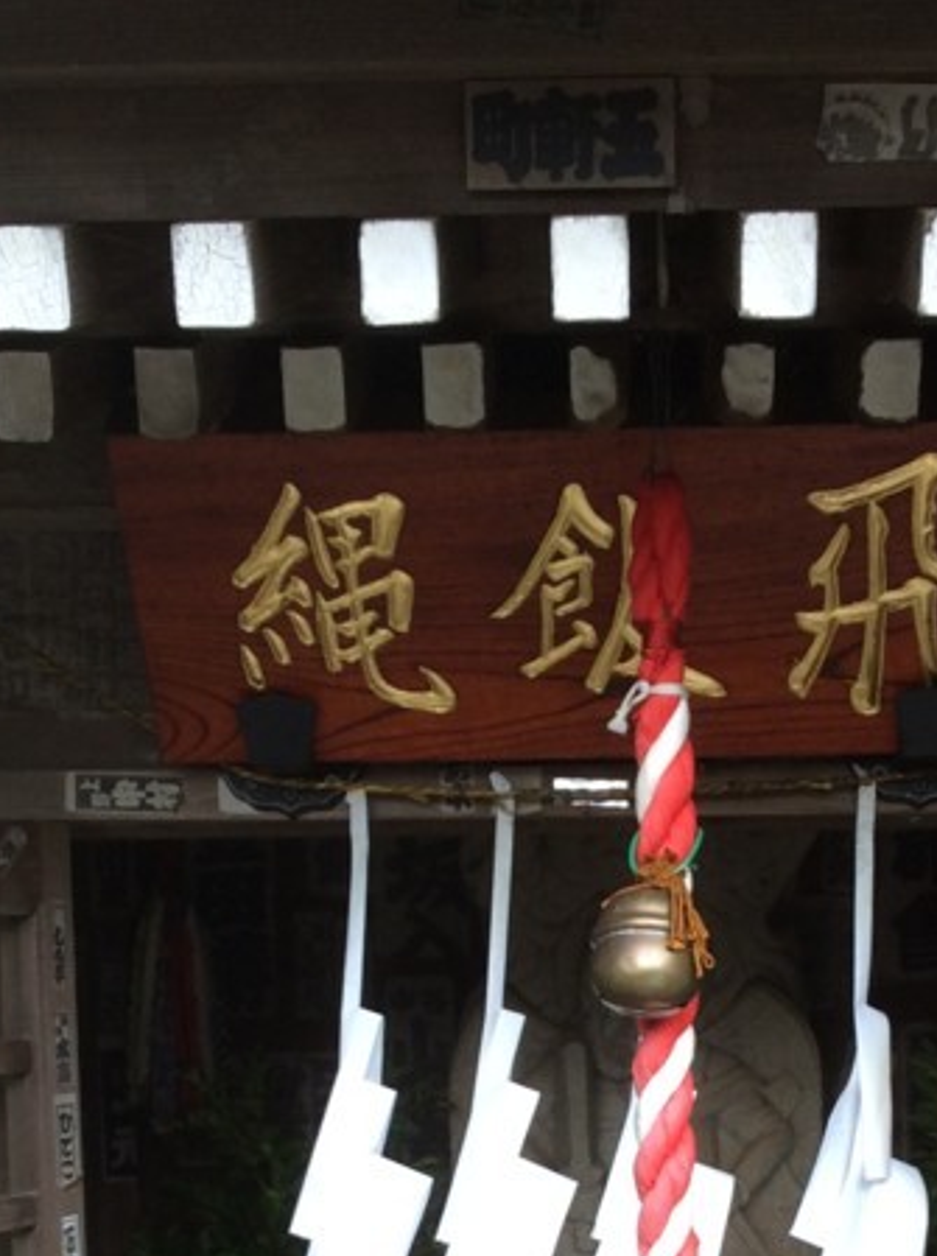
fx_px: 2643
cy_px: 1270
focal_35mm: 73
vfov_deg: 25.4
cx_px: 589
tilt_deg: -7.6
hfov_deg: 20.1
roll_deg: +0.1
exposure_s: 1/30
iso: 40
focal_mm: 3.3
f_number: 2.4
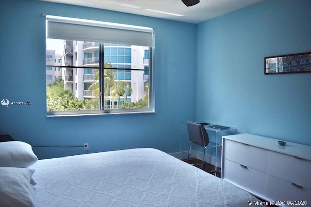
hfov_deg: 67.4
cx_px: 156
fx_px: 233
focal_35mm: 27
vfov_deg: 47.9
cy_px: 104
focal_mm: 18
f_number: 4
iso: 400
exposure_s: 1/1000
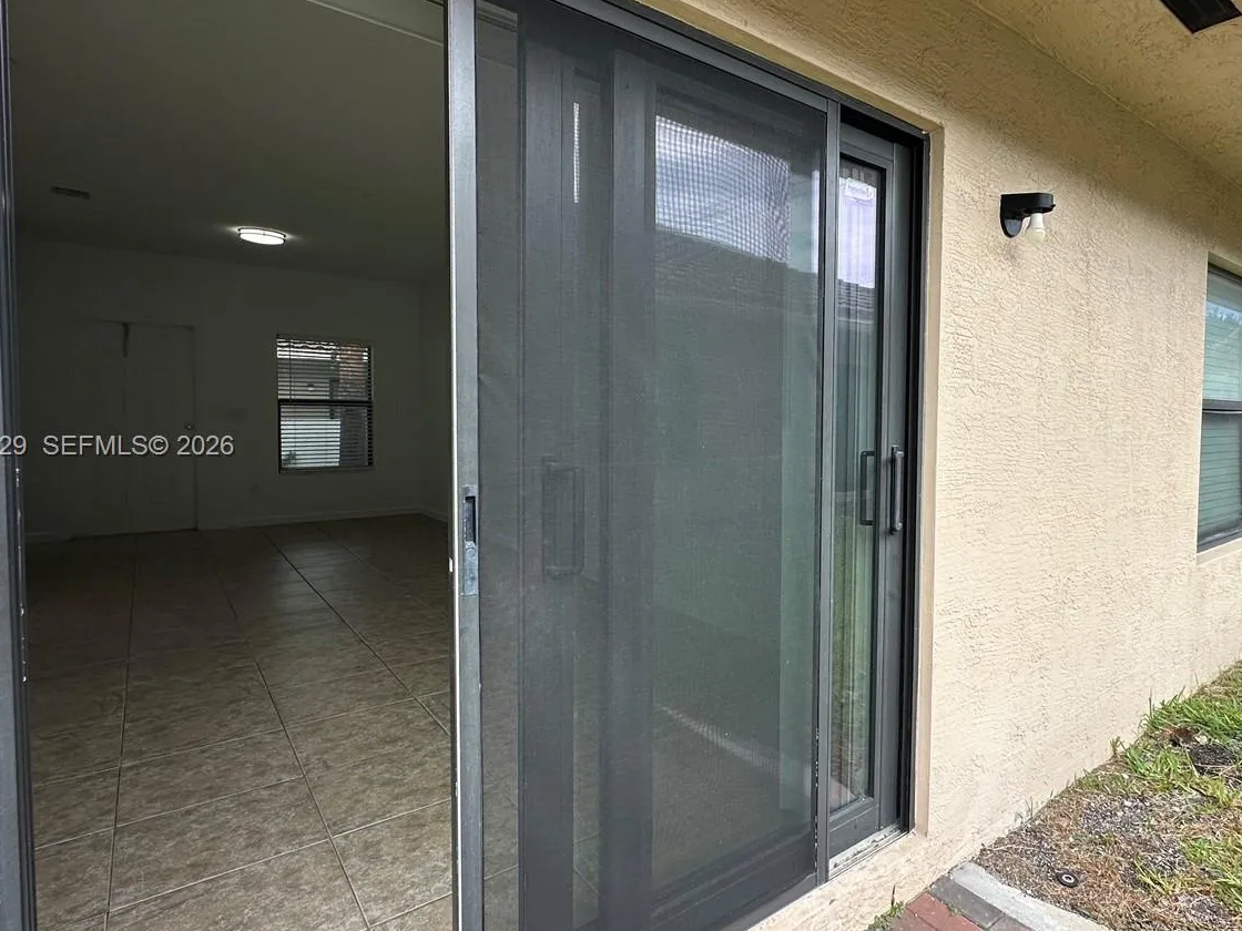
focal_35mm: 20
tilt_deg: -1.5
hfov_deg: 80.2
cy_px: 448
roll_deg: -1.3
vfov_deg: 65.9
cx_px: 776
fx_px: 718
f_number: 2.2
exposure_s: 1/449
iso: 40
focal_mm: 2.22
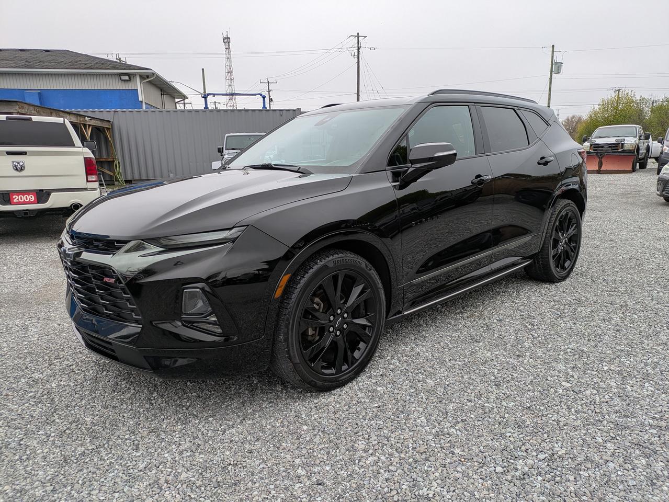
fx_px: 483
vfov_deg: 54.9
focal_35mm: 25
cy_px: 251
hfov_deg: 69.4
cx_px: 334
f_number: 1.89
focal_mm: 5.43
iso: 47
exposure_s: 1/163
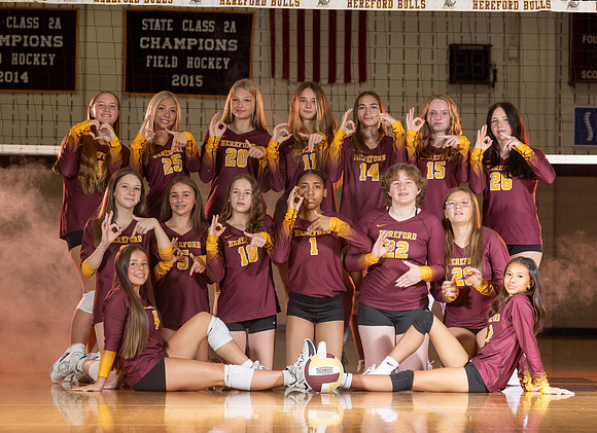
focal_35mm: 126
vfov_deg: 11.6
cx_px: 329
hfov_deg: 15.9
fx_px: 2141
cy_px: 230
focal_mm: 110
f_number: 5.6
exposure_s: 1/125
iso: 100
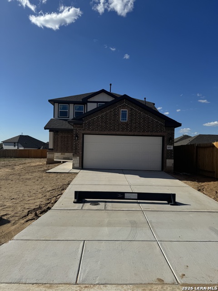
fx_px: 202
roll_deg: -0.9
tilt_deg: -0.8
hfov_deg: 56.8
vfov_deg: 71.6
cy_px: 146
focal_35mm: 24
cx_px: 109
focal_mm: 6.76
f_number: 1.78
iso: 80
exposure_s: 1/7937
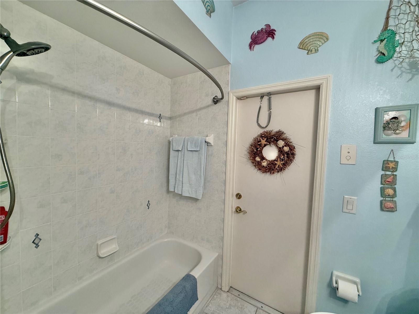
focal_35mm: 14
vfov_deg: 85.7
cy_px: 157
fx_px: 169
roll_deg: -2.1
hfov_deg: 102.1
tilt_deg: -1.8
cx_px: 210
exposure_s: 1/60
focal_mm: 2.22
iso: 250
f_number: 2.2
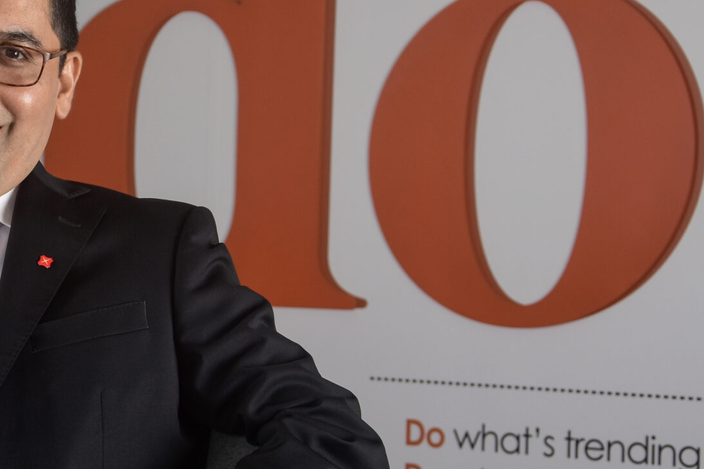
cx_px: -32
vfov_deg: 8.1
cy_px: 274
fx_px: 3304
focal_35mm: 169
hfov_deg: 12.0
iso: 200
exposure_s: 1/250
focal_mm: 48
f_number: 6.3
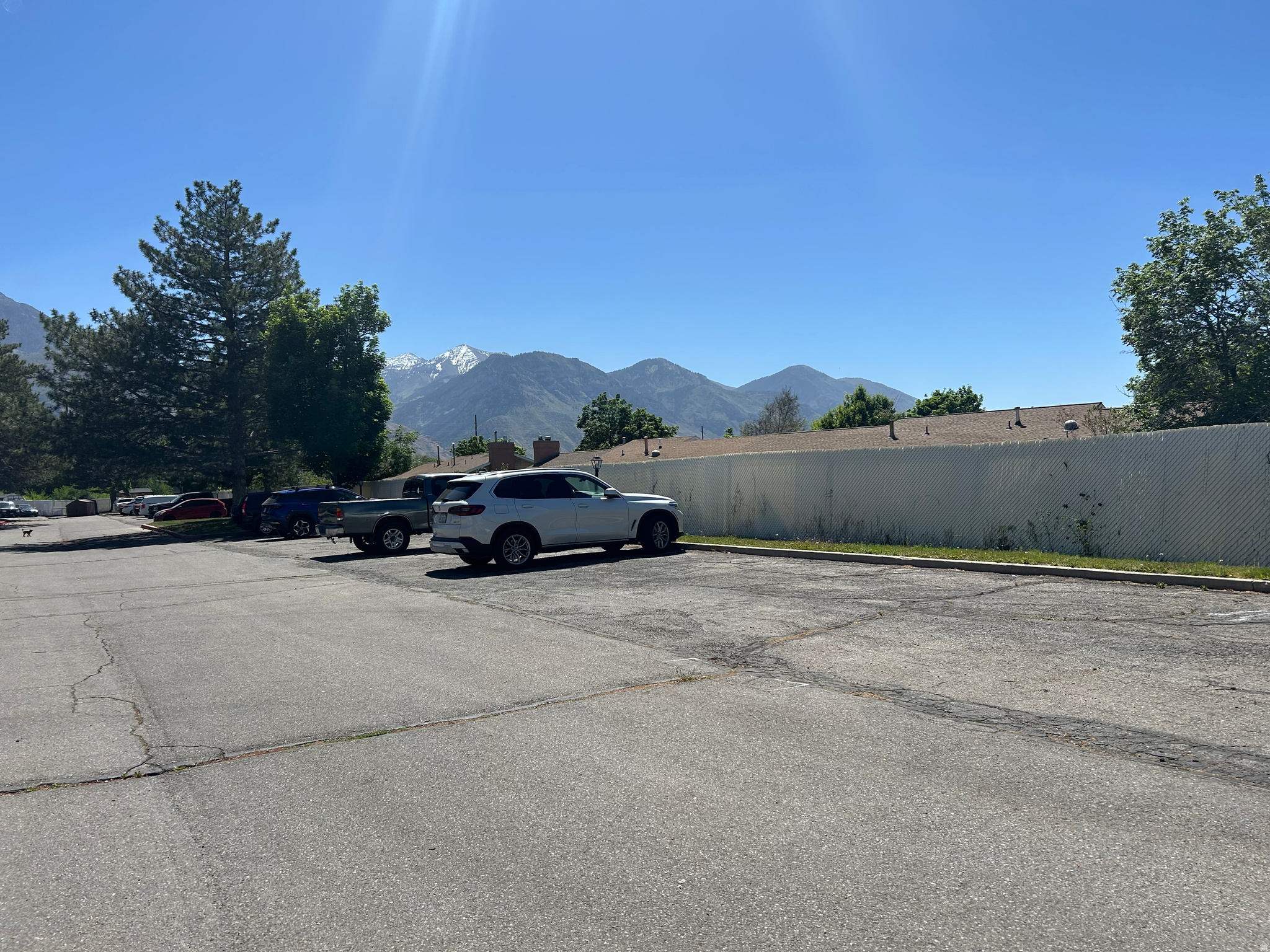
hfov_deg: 67.3
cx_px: 635
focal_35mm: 26
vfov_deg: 53.1
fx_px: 954
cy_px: 476
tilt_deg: -1.0
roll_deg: +2.0
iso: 50
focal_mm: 5.7
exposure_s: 1/5587
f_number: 1.5
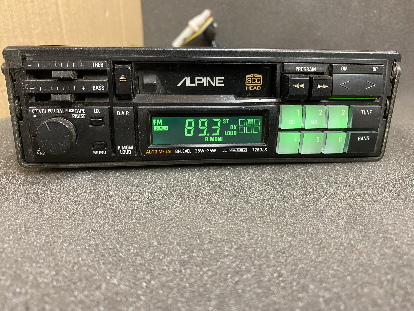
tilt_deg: -20.6
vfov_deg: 53.1
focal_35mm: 26
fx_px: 311
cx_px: 207
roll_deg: -0.2
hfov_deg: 67.3
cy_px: 156
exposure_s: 1/50
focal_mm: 4.25
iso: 250
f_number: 1.8
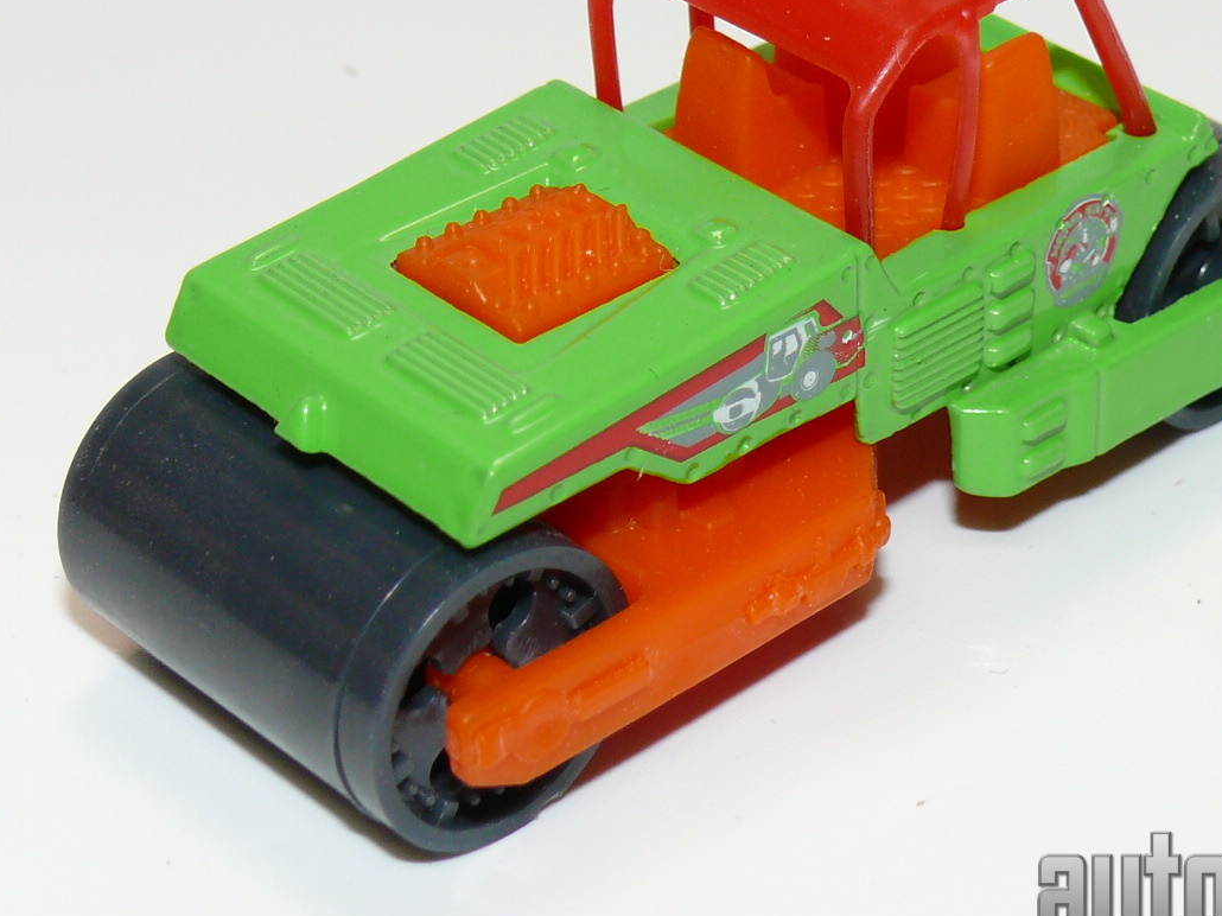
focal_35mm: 115
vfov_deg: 12.9
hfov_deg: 17.1
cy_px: 278
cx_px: 764
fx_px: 4059
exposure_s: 1/30
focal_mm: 11.2
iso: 100
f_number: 4
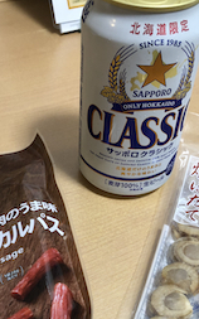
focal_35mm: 47
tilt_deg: -48.0
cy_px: 223
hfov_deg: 27.3
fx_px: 408
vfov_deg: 41.8
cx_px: 74
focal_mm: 4
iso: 40
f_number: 1.8
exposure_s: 1/17
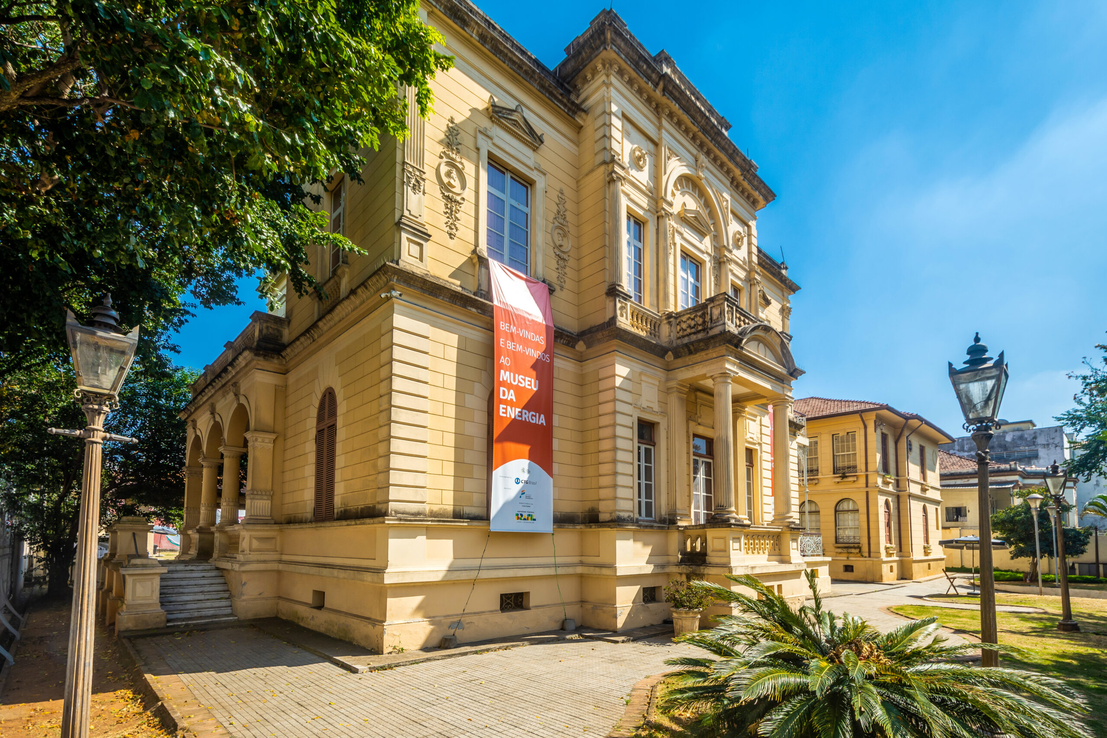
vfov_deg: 77.3
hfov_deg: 100.4
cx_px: 554
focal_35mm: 15
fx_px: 461
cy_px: 369
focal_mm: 10
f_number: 10
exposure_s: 1/125
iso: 100
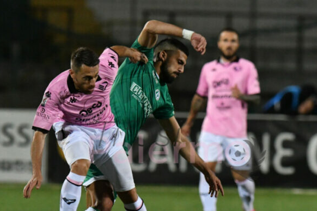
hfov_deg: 2.0
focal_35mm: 1056
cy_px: 124
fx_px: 9298
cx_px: 160
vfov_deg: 1.3
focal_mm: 400
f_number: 2.8
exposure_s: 1/800
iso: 4000
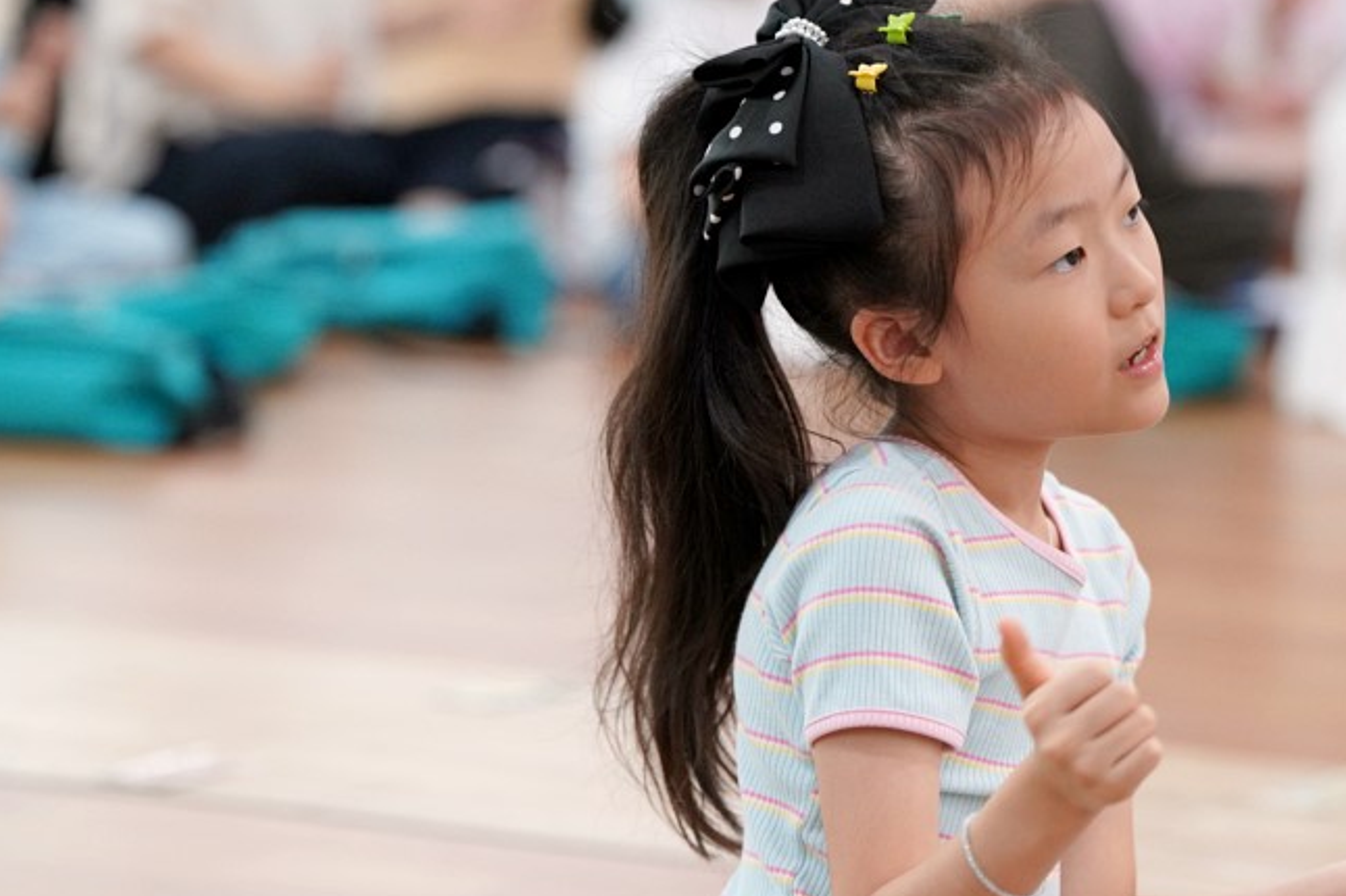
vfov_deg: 6.2
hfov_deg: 9.2
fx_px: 8333
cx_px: 792
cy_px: 435
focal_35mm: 223
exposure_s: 1/200
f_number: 4
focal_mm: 160
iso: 3200
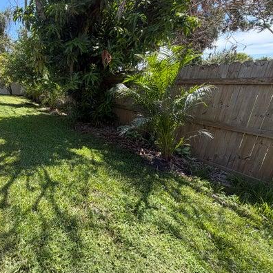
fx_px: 178
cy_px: 137
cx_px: 60
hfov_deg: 68.6
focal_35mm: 20
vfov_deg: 74.8
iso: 64
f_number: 2.2
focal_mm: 2.22
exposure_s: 1/502
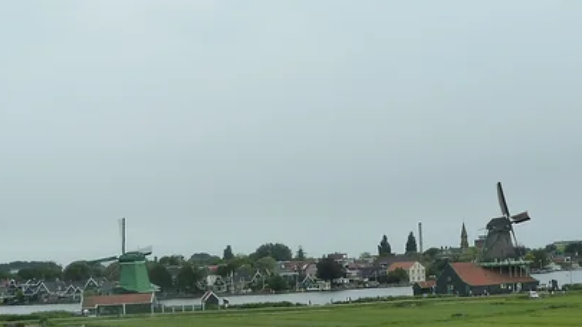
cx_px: 467
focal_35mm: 86
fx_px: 1327
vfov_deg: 13.9
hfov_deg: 24.3
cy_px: 303
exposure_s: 1/400
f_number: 4
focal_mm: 6.5
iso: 125
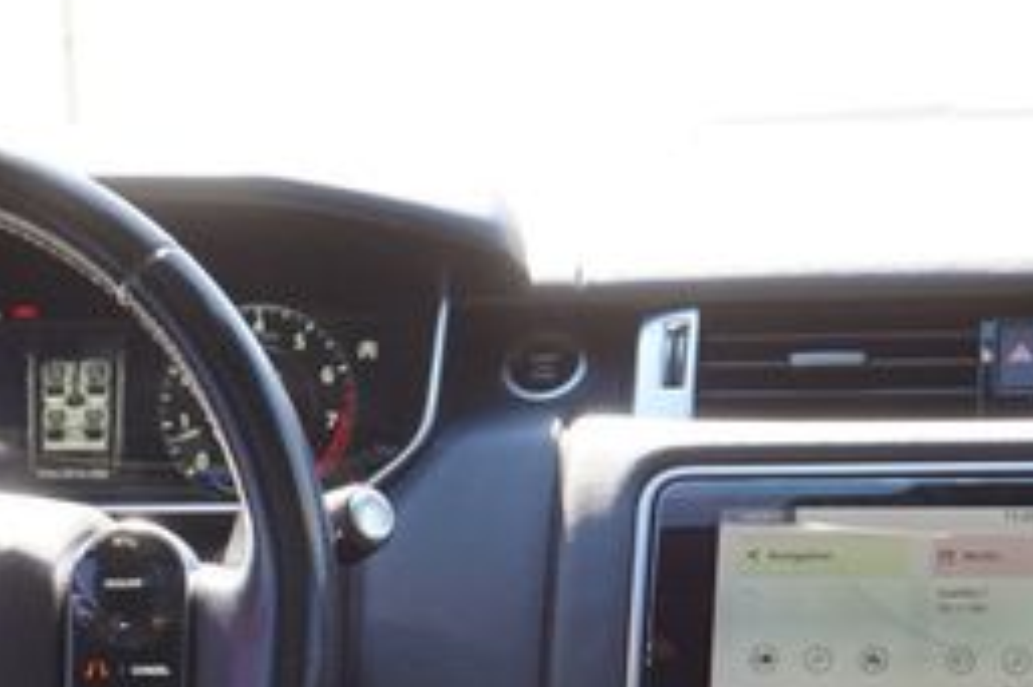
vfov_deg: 13.7
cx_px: 314
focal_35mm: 97
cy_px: 787
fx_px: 2781
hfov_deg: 20.9
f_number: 4.5
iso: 125
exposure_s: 1/60
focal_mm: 26
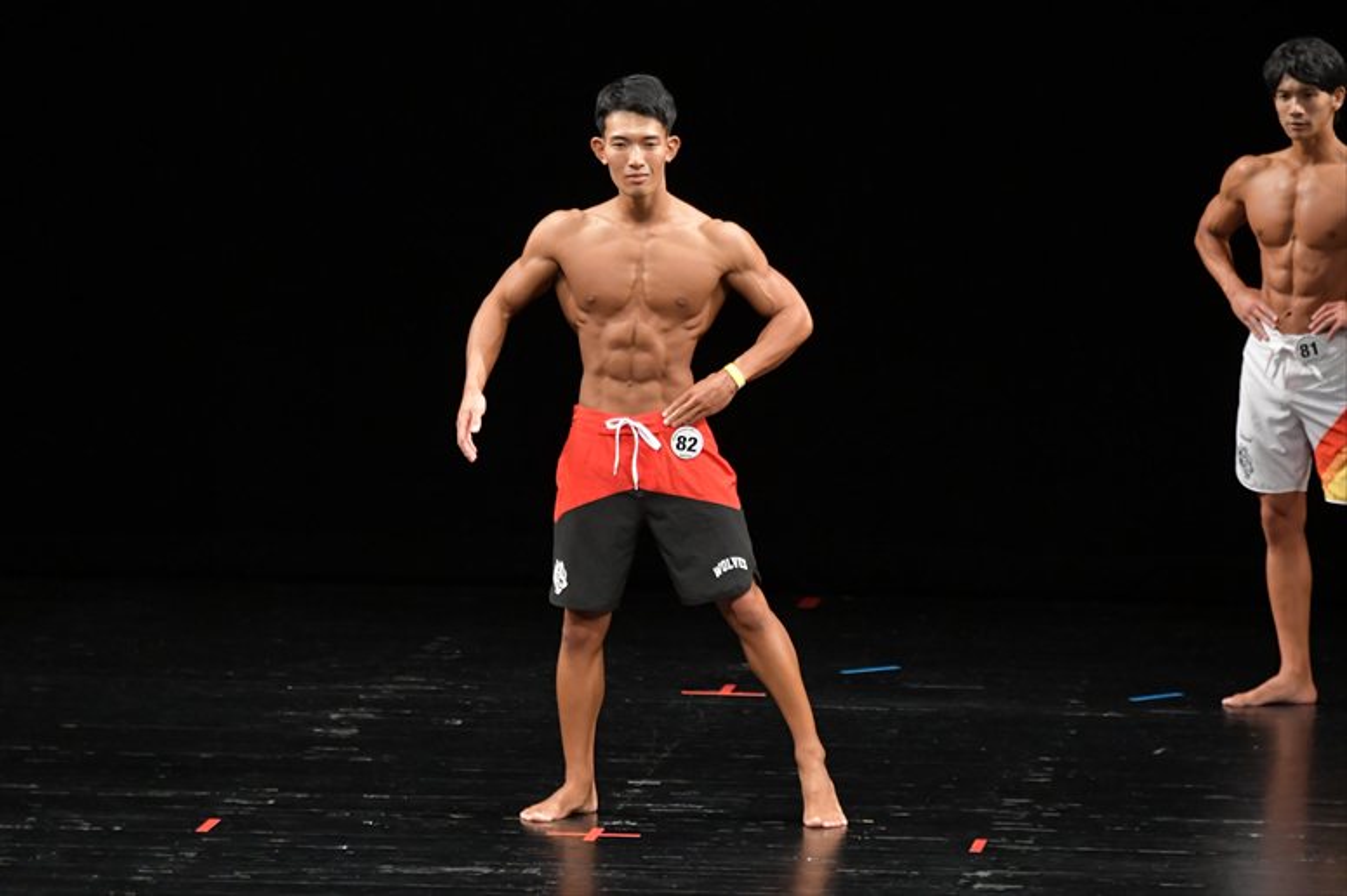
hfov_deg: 7.2
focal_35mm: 285
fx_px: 10659
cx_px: 674
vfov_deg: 4.8
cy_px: 448
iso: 3200
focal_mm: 190
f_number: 5.6
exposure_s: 1/400
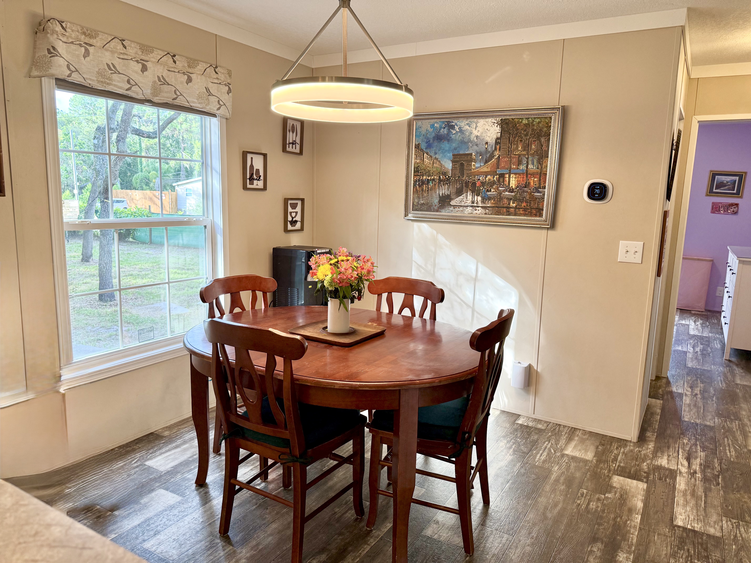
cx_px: 376
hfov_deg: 71.6
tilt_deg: -8.4
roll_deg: -2.4
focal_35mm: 24
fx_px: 521
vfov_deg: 56.8
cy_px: 282
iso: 125
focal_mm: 6.76
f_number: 1.78
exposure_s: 1/124
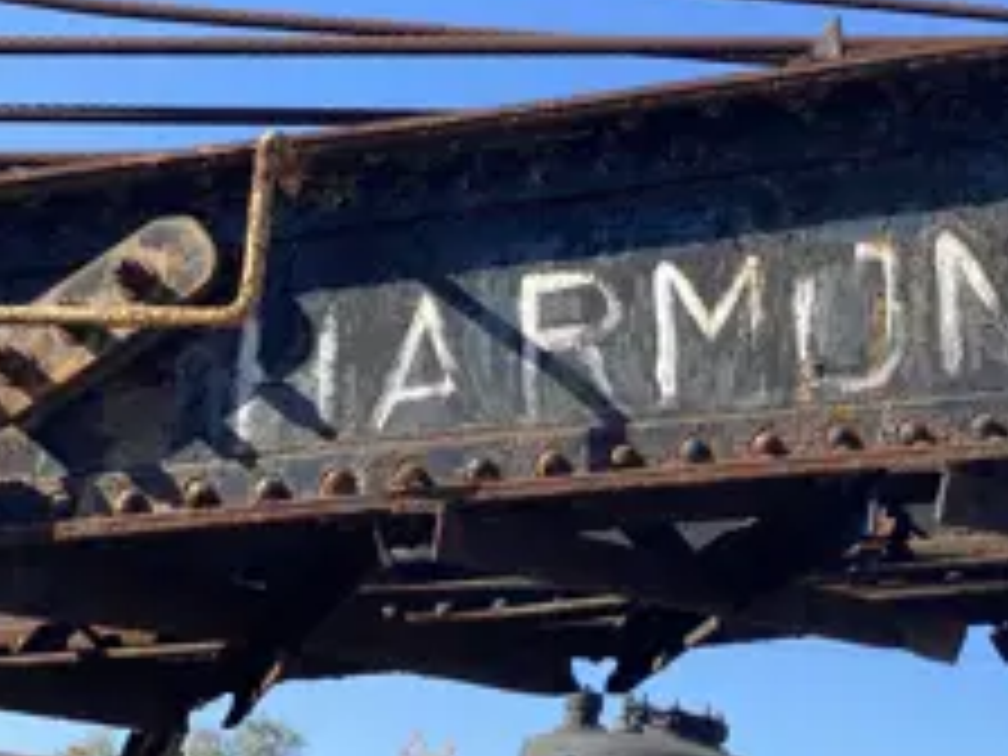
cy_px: 252
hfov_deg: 20.8
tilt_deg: +17.4
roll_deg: -11.0
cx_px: 824
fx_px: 2708
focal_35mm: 93
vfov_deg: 15.9
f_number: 2
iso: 20
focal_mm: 6
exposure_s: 1/749
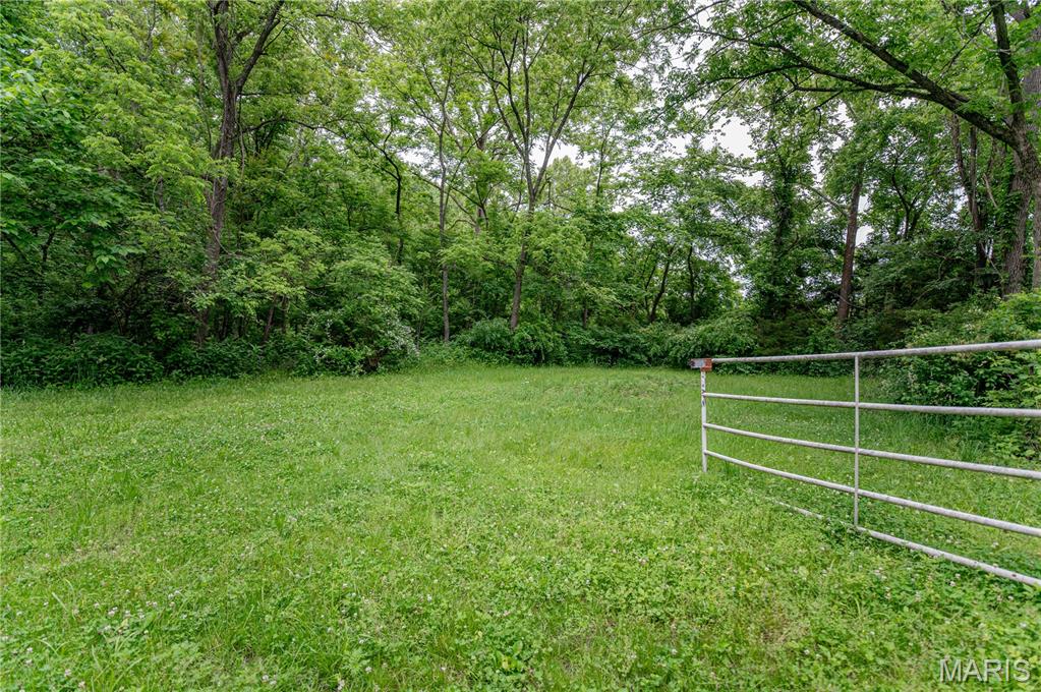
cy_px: 346
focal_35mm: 17
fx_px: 491
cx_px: 520
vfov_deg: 70.3
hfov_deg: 93.3
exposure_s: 1/500
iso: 250
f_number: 2.8
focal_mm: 17
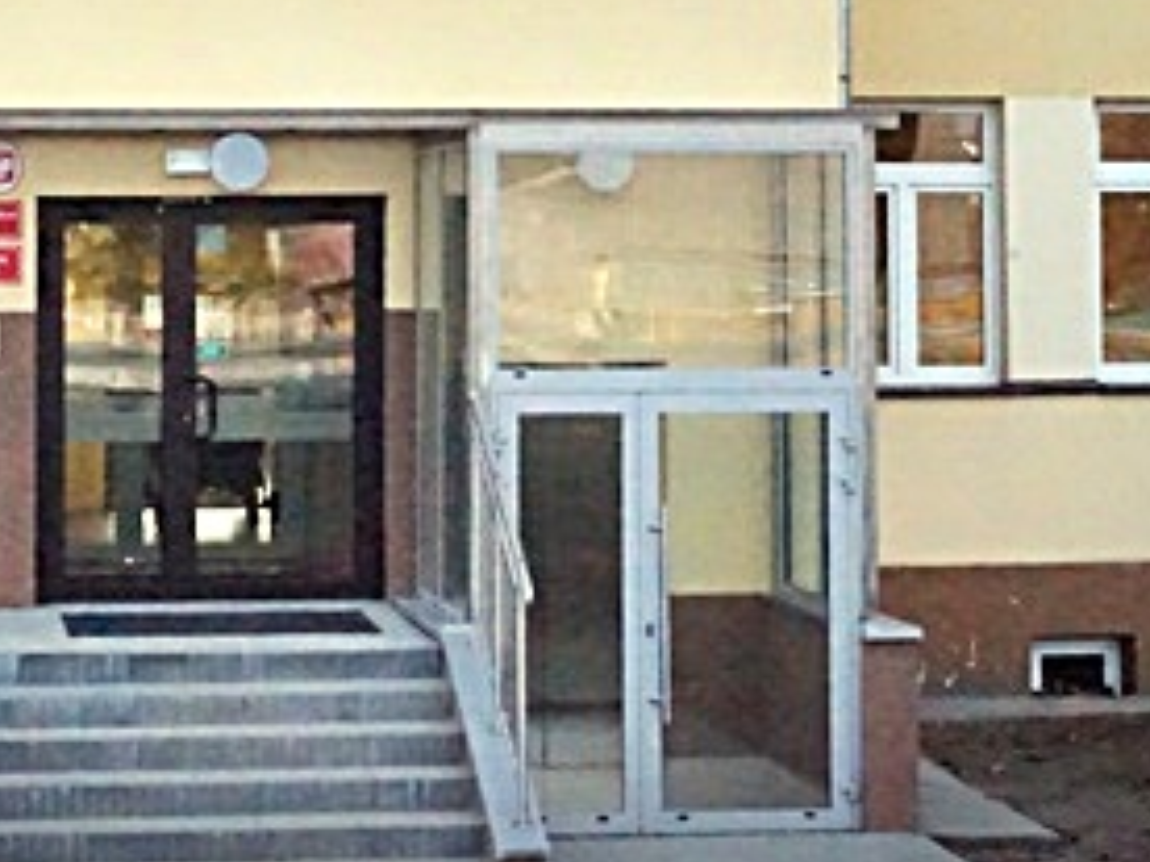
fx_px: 3855
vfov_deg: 12.7
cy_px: 73
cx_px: 358
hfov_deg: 16.9
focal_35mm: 116
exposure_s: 1/3200
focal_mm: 37
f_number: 14
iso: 12800
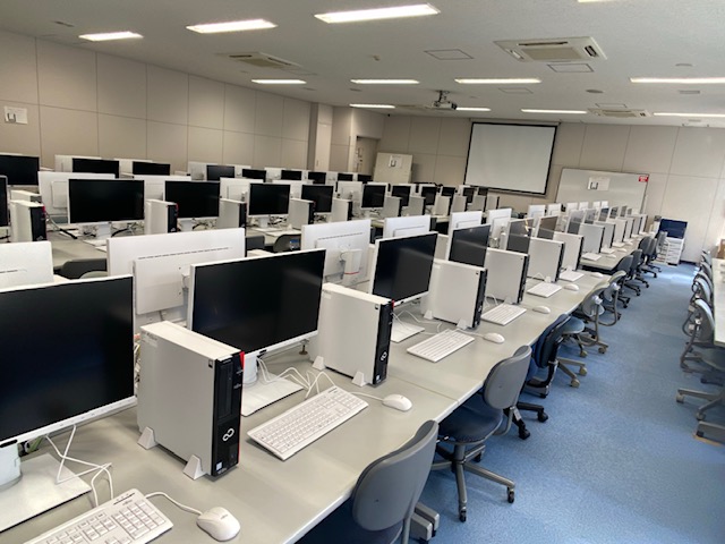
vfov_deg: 53.1
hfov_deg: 67.3
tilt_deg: -12.7
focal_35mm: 26
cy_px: 272
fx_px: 545
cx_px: 362
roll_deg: -1.8
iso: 64
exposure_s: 1/60
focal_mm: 4.25
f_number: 1.8
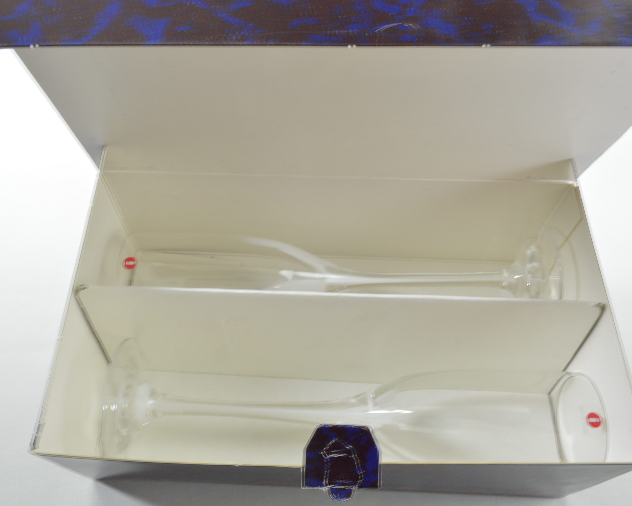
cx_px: 301
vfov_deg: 47.1
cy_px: 249
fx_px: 580
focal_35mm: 31
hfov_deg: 57.2
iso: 400
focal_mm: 18
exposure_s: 2
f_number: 19
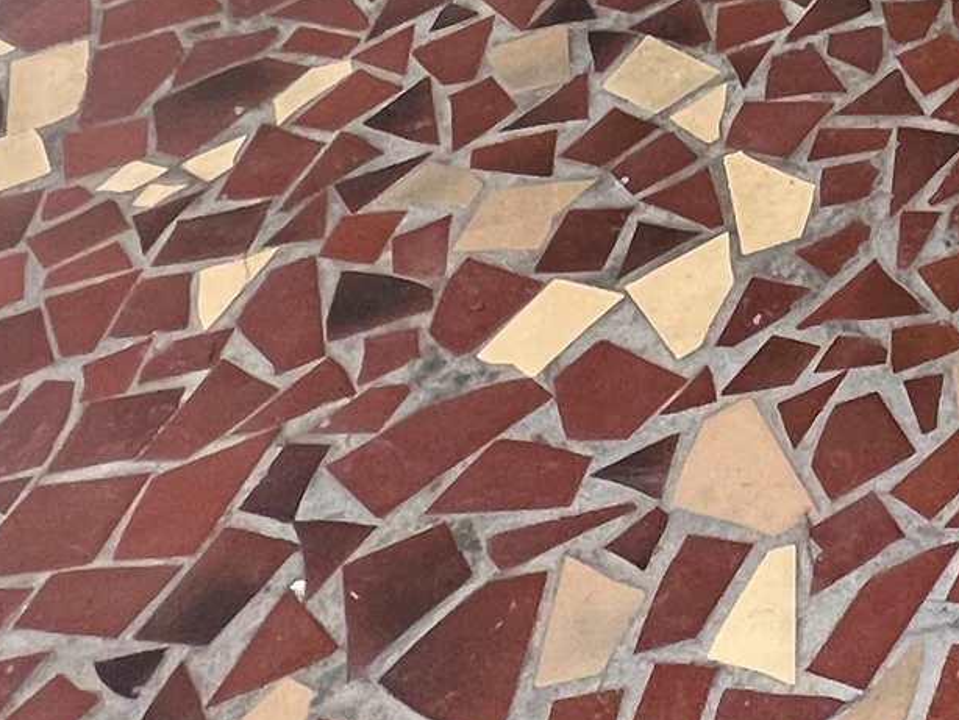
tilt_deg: -9.0
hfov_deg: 23.5
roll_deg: -0.8
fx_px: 1801
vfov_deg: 15.7
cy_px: -859
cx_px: 1457
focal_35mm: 65
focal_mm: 1.57
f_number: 1.8
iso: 125
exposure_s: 1/99
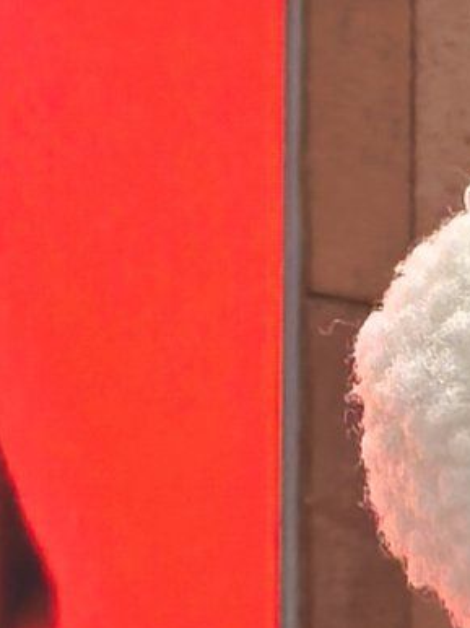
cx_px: 1091
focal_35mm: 347
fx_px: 6289
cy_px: 1413
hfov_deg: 4.2
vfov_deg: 5.5
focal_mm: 5.75
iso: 50
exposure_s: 1/100
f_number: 2
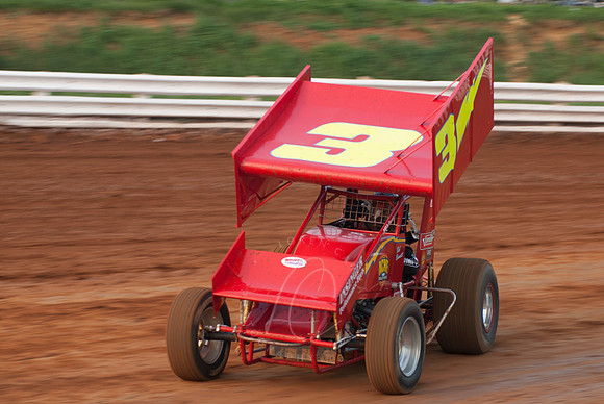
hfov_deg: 17.0
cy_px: 202
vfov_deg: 11.4
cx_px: 302
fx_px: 2015
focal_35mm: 120
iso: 250
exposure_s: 1/320
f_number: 3.5
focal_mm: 80
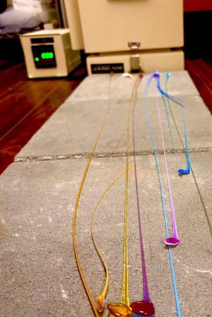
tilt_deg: -26.0
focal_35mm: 36
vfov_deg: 53.1
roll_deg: +2.7
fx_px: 318
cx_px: 154
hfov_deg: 36.2
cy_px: 168
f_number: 1.6
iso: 500
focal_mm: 5.96
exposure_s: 1/60
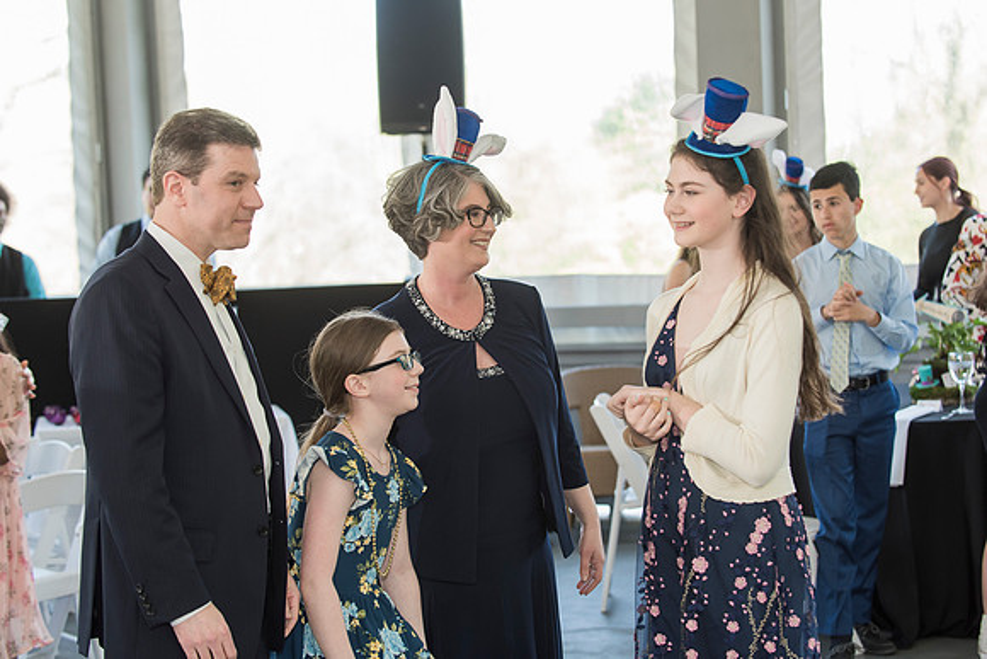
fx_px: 2021
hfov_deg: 27.4
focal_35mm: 74
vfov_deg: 18.5
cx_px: 520
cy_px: 312
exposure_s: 1/200
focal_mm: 70
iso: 640
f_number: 4
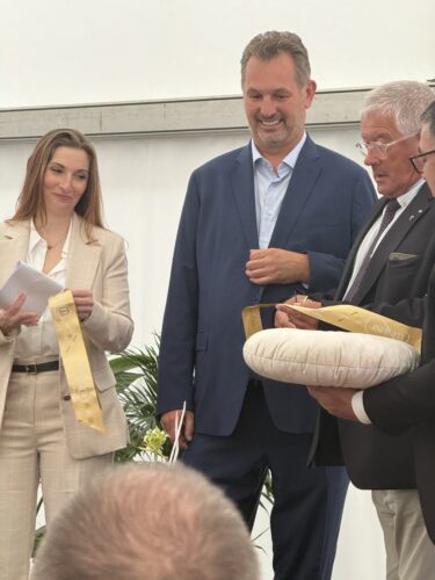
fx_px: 2011
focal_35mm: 120
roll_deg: -2.3
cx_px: 218
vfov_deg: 16.4
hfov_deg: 12.3
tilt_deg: -1.5
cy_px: 290
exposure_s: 1/81
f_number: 2.8
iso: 400
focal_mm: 15.66
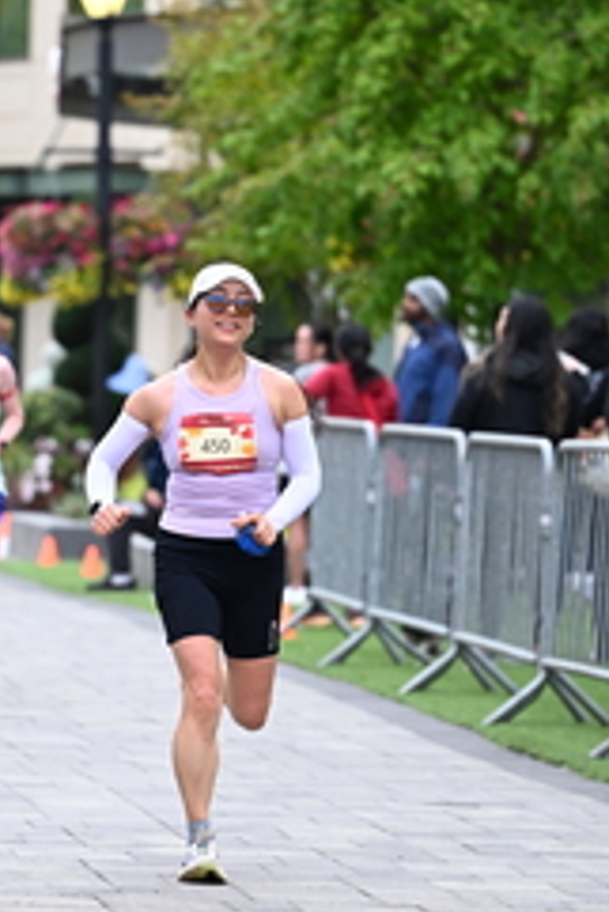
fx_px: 6638
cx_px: 47
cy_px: 481
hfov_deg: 5.2
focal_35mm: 262
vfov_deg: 7.9
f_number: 2.8
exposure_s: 1/1600
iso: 1000
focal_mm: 115
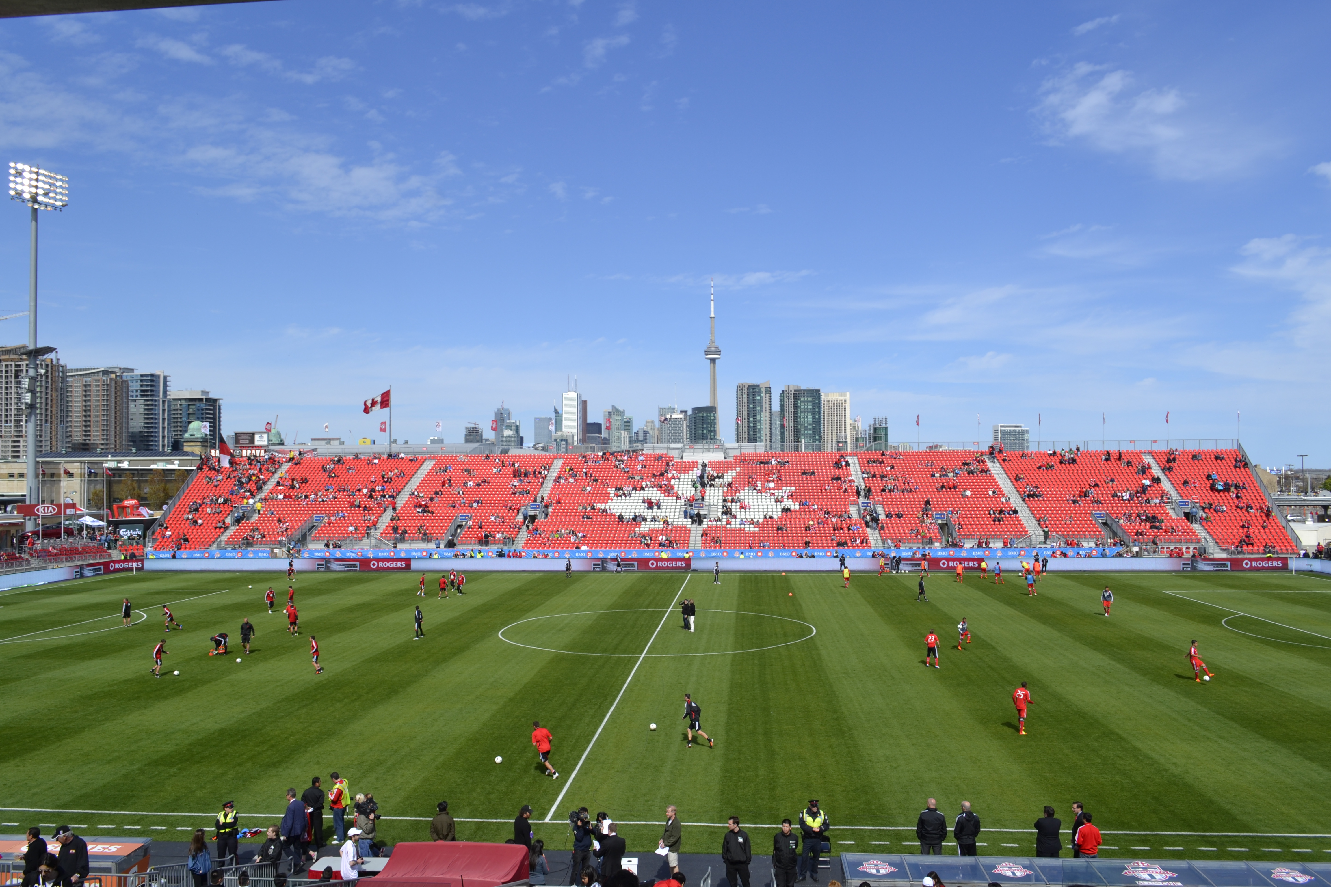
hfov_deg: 67.4
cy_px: 444
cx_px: 666
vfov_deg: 47.9
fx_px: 998
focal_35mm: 27
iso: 100
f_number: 8
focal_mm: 18
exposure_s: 1/250
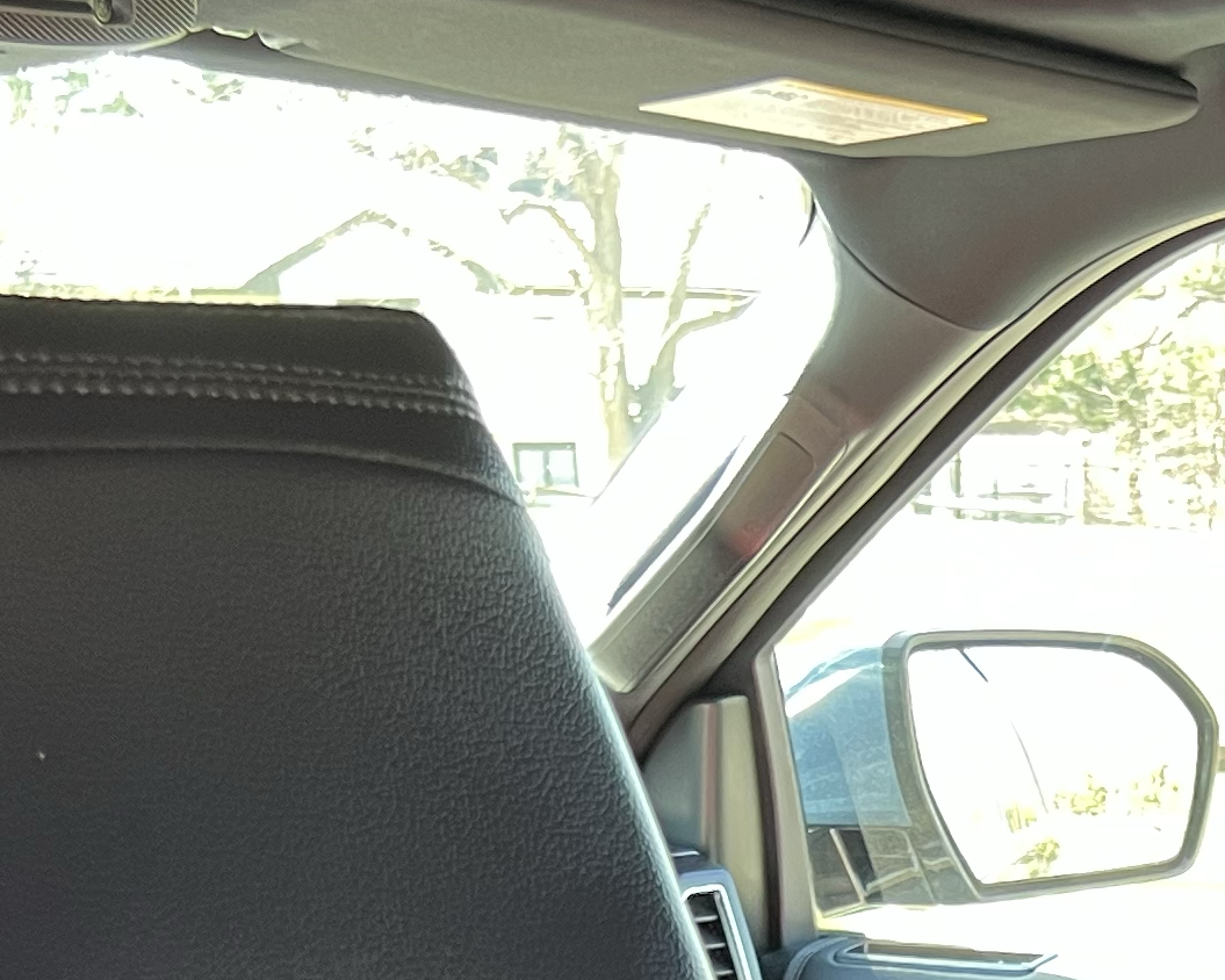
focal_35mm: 97
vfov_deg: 14.2
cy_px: 1718
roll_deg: +0.2
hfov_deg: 19.0
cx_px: 1318
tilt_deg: -20.9
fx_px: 3517
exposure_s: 1/76
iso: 125
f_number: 1.5
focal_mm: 5.7
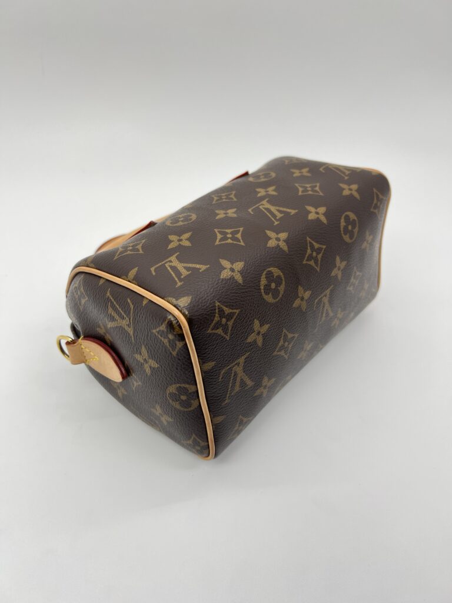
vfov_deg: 67.3
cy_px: 302
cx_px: 226
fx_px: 453
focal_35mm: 26
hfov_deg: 53.1
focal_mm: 5.7
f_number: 1.5
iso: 32
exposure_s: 1/100
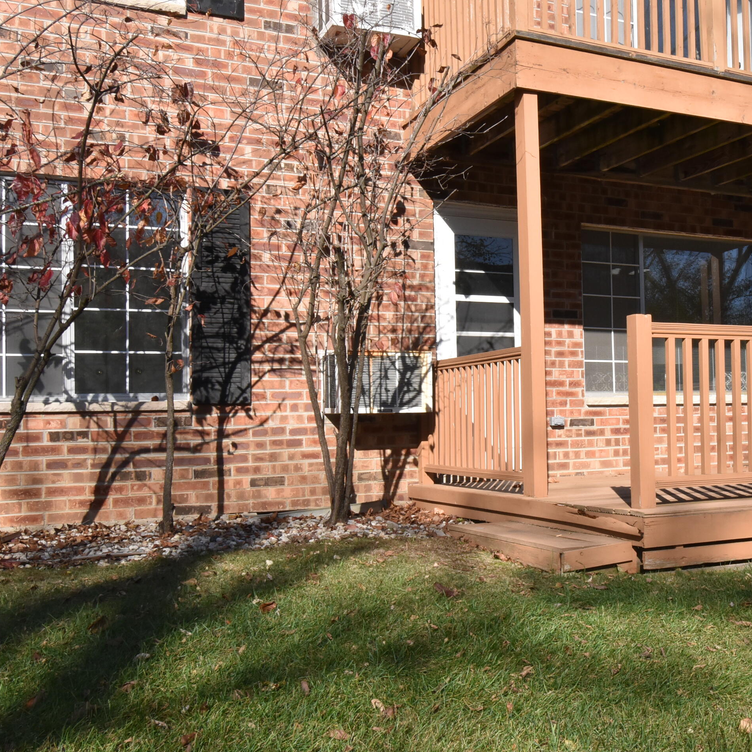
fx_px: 983
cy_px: 393
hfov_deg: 40.8
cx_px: 553
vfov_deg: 41.8
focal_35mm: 40
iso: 800
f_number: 22
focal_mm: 20
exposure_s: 1/200
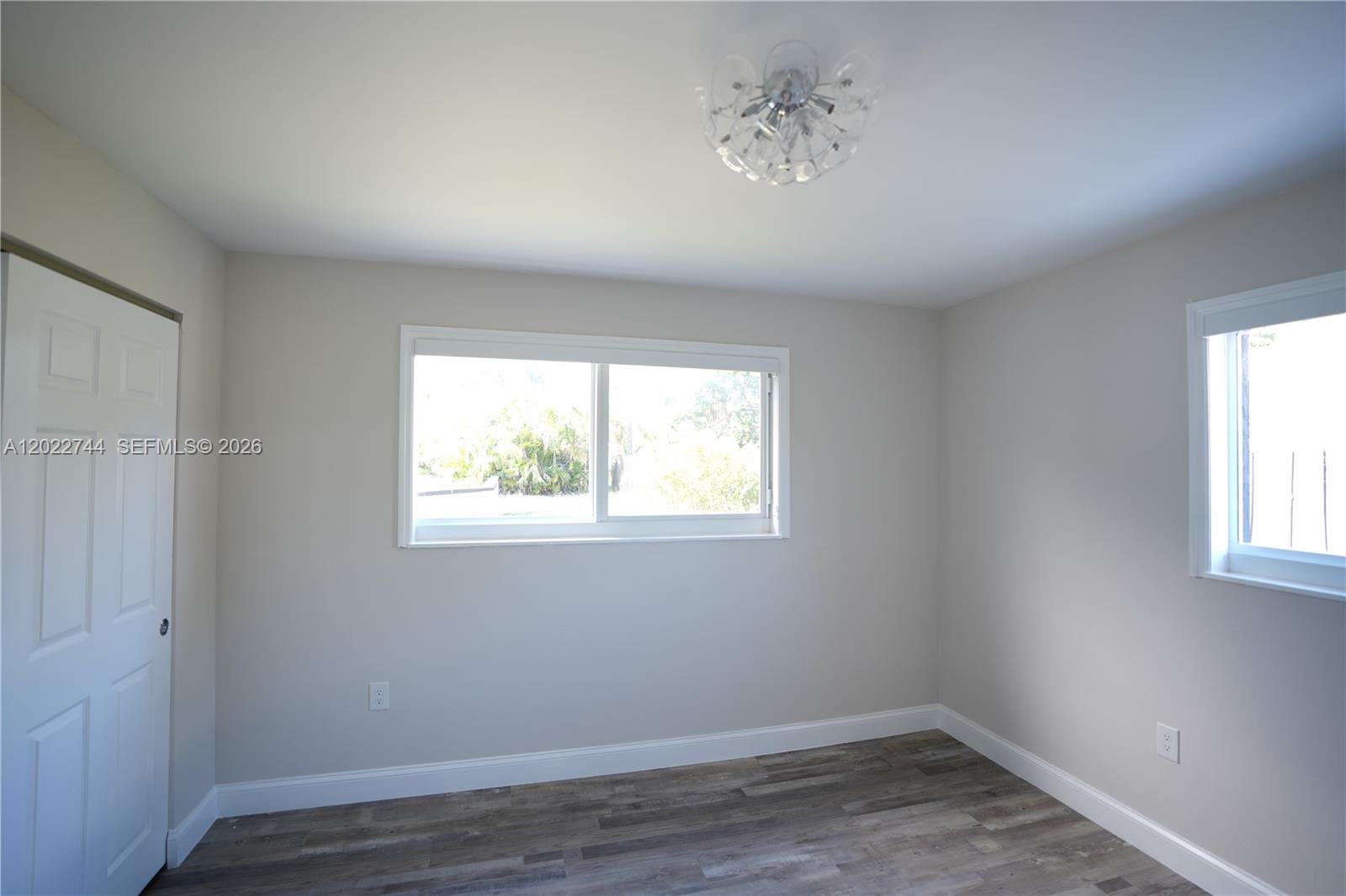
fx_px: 598
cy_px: 448
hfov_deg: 96.7
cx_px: 673
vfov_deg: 73.7
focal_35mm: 16
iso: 80
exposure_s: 1/13
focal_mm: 16
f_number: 2.8
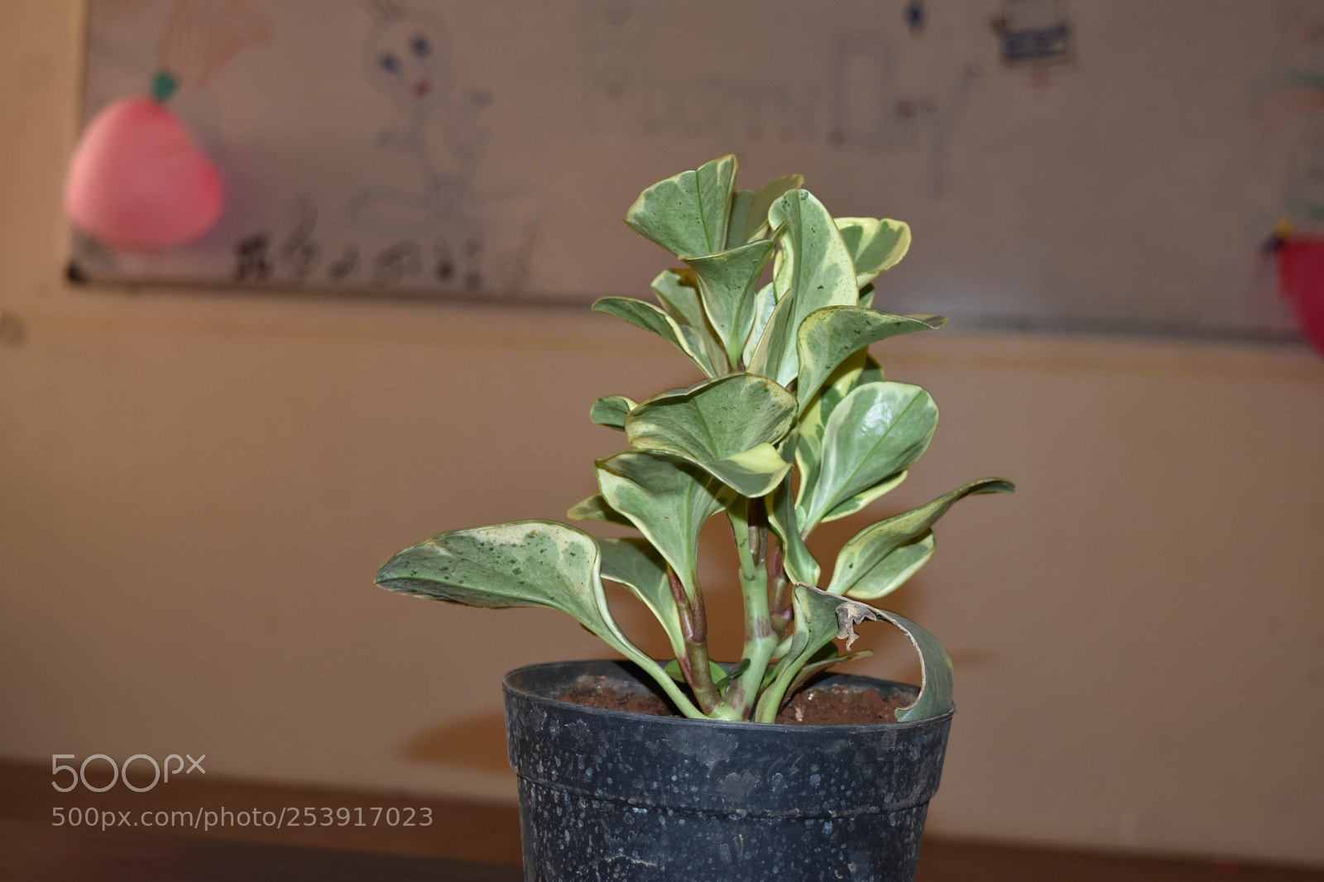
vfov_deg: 23.8
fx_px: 2096
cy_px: 441
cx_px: 662
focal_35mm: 57
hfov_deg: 35.1
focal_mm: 38
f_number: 4.8
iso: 400
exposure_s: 1/10
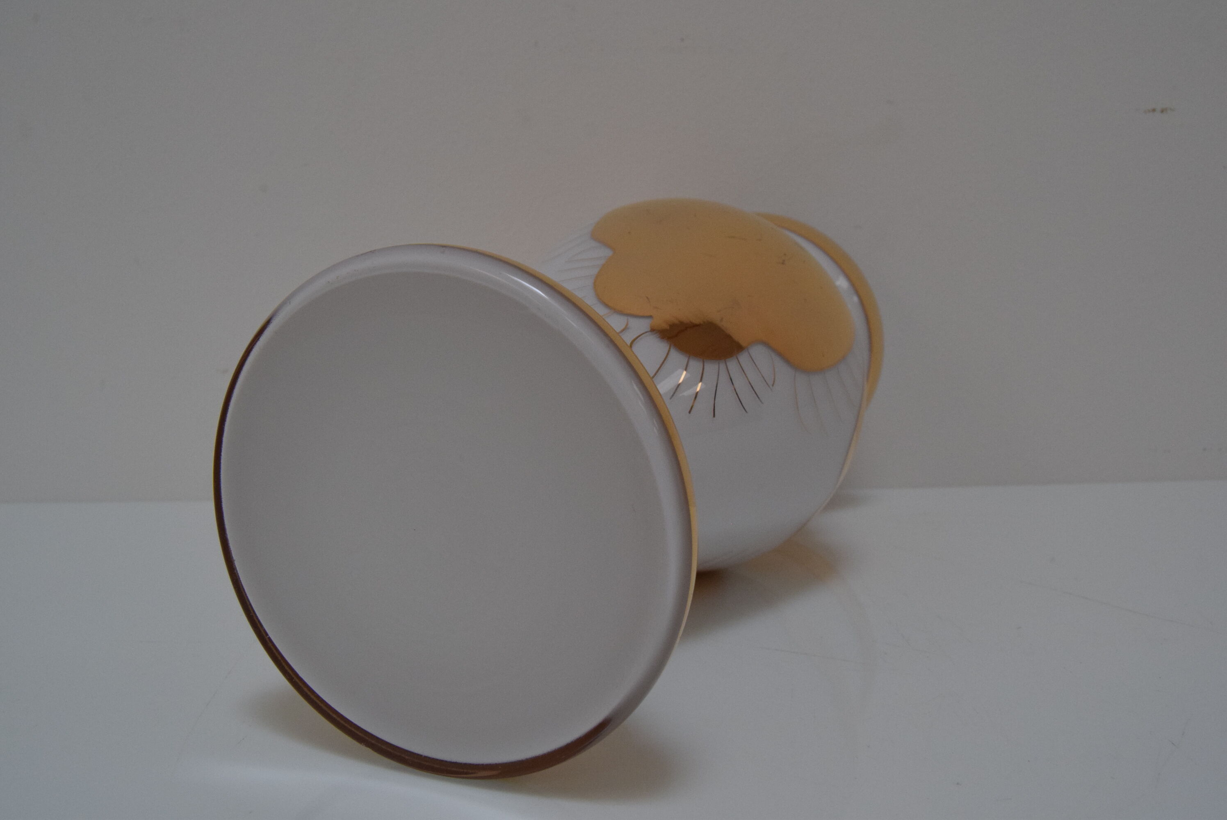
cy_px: 410
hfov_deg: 61.9
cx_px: 614
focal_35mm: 30
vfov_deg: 43.7
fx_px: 1023
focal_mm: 20
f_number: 9
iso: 1600
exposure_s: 1/320
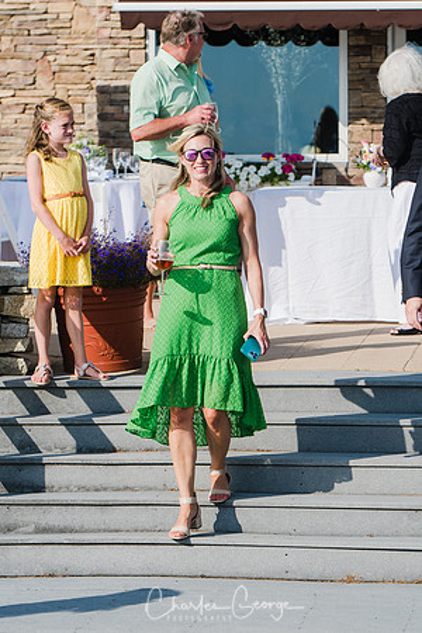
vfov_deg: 13.0
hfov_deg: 8.7
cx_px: 211
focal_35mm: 158
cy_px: 316
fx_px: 2769
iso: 200
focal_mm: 105
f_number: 4
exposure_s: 1/2000
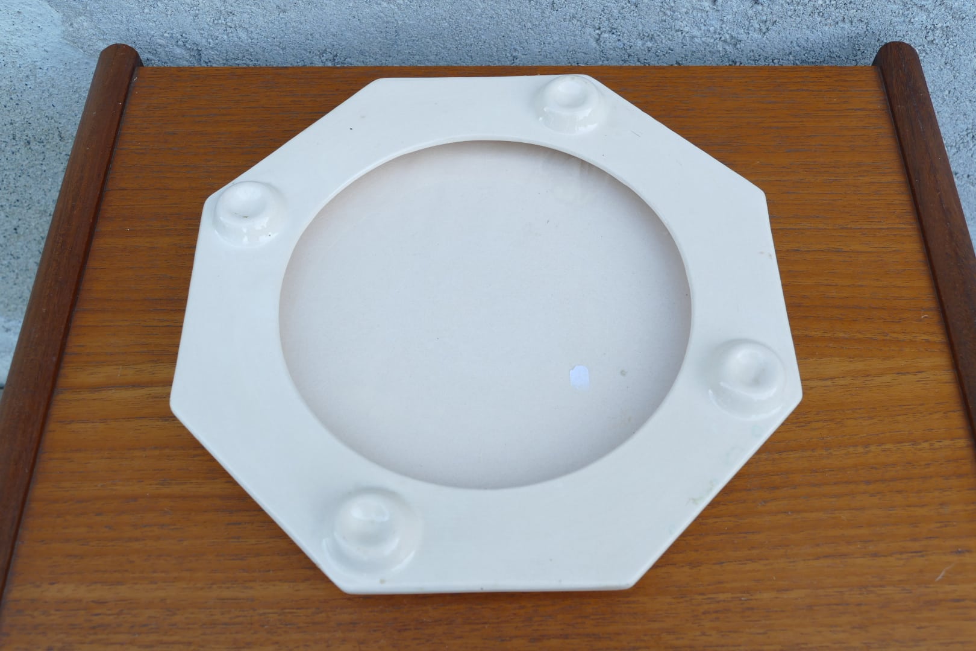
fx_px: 1030
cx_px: 488
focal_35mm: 38
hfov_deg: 50.7
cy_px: 326
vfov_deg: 35.1
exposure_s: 1/80
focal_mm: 13.7
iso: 200
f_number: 3.8
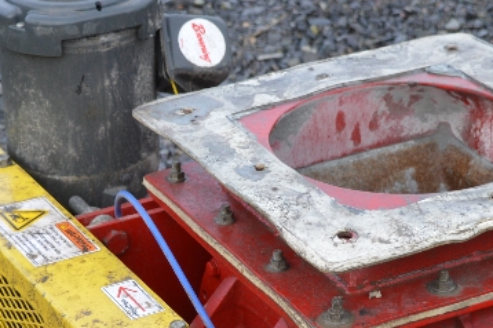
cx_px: 208
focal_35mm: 151
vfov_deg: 9.0
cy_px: 301
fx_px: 2066
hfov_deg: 13.6
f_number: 5.6
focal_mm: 36
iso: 220
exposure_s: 1/125
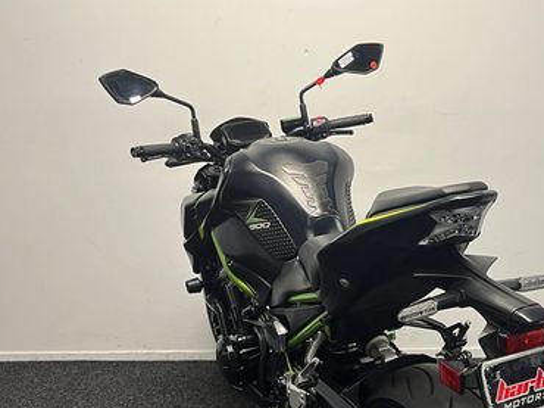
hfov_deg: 41.5
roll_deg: +0.3
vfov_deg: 31.3
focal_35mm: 45
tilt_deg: -19.4
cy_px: 327
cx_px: 365
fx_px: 707
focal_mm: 5.1
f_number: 1.6
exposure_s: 1/50
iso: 100
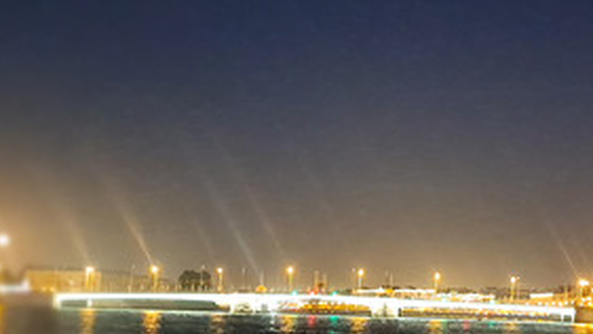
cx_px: 390
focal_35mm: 62
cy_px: 252
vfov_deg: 19.3
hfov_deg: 33.6
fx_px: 975
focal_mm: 7
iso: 800
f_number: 1.8
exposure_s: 1/10
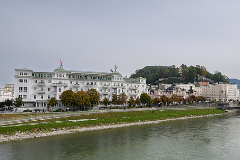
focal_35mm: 24
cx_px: 129
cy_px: 89
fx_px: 160
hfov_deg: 73.7
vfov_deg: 53.0
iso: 125
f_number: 10
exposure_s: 1/200
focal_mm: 14
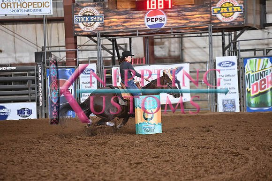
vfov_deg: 6.9
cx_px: 136
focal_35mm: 200
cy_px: 90
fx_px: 1511
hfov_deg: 10.3
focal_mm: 200
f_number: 3.2
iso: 1250
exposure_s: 1/250
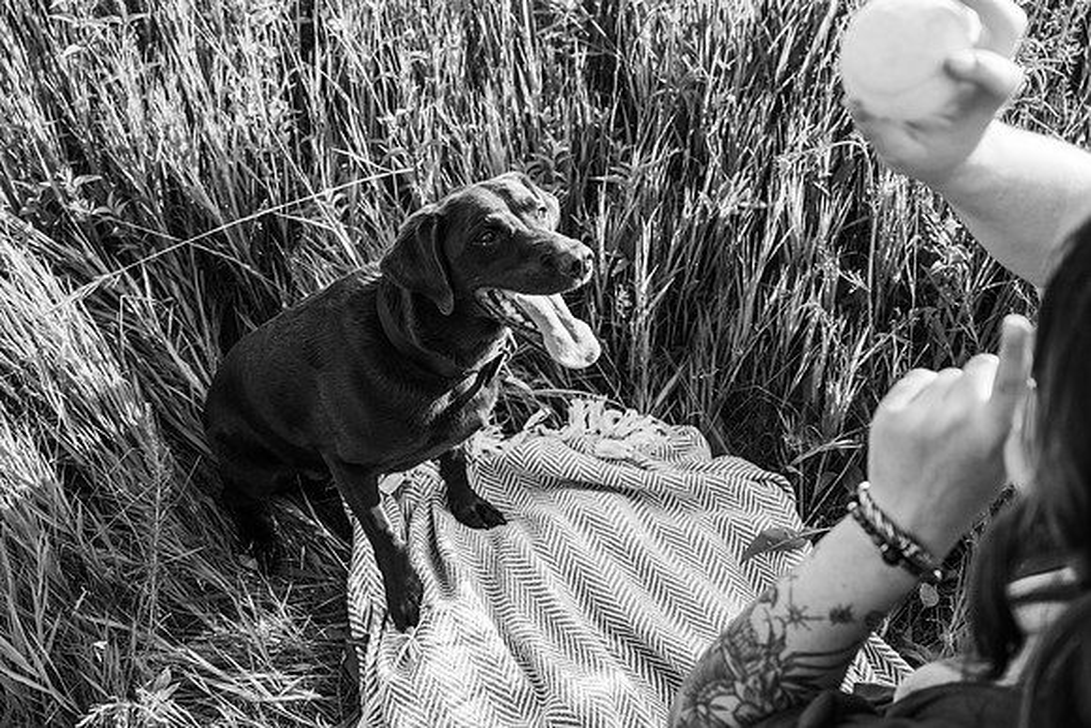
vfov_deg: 40.0
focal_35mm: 33
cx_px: 546
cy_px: 364
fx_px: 1000
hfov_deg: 57.2
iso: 200
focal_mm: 33
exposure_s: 1/640
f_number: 4.5
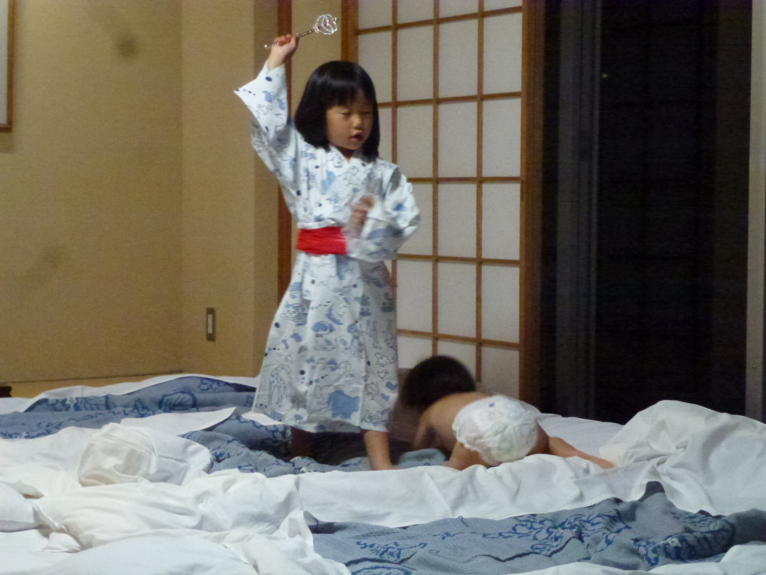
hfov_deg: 25.7
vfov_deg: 19.4
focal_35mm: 76
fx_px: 1682
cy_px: 288
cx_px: 383
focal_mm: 13.6
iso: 1600
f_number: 4.7
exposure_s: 1/50
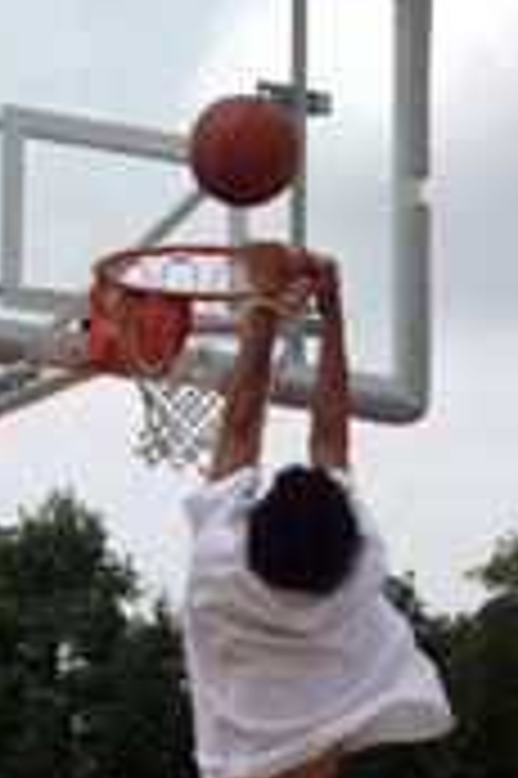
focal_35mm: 172
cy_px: 765
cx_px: 268
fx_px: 3719
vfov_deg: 11.8
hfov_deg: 8.0
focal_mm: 36
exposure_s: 1/500
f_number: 11
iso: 200
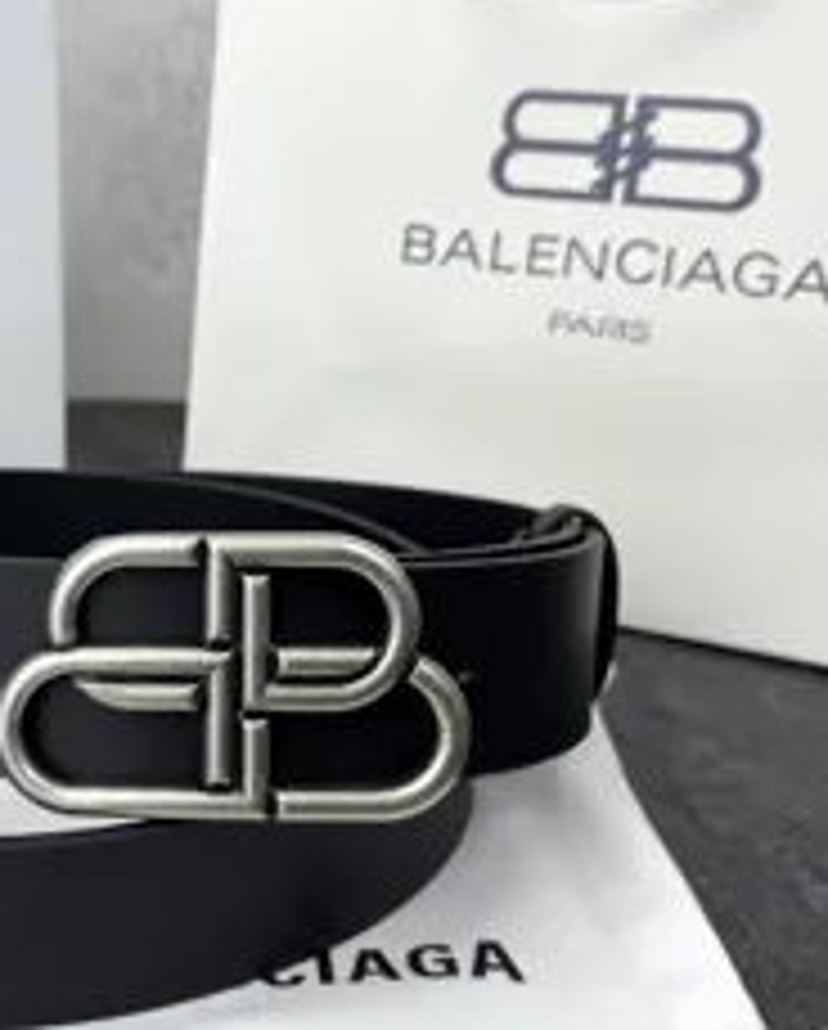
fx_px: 1497
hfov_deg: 30.1
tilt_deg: -21.9
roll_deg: -0.1
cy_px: 553
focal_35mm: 49
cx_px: 144
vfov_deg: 38.0
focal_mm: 6.76
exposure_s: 1/723
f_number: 1.78
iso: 80
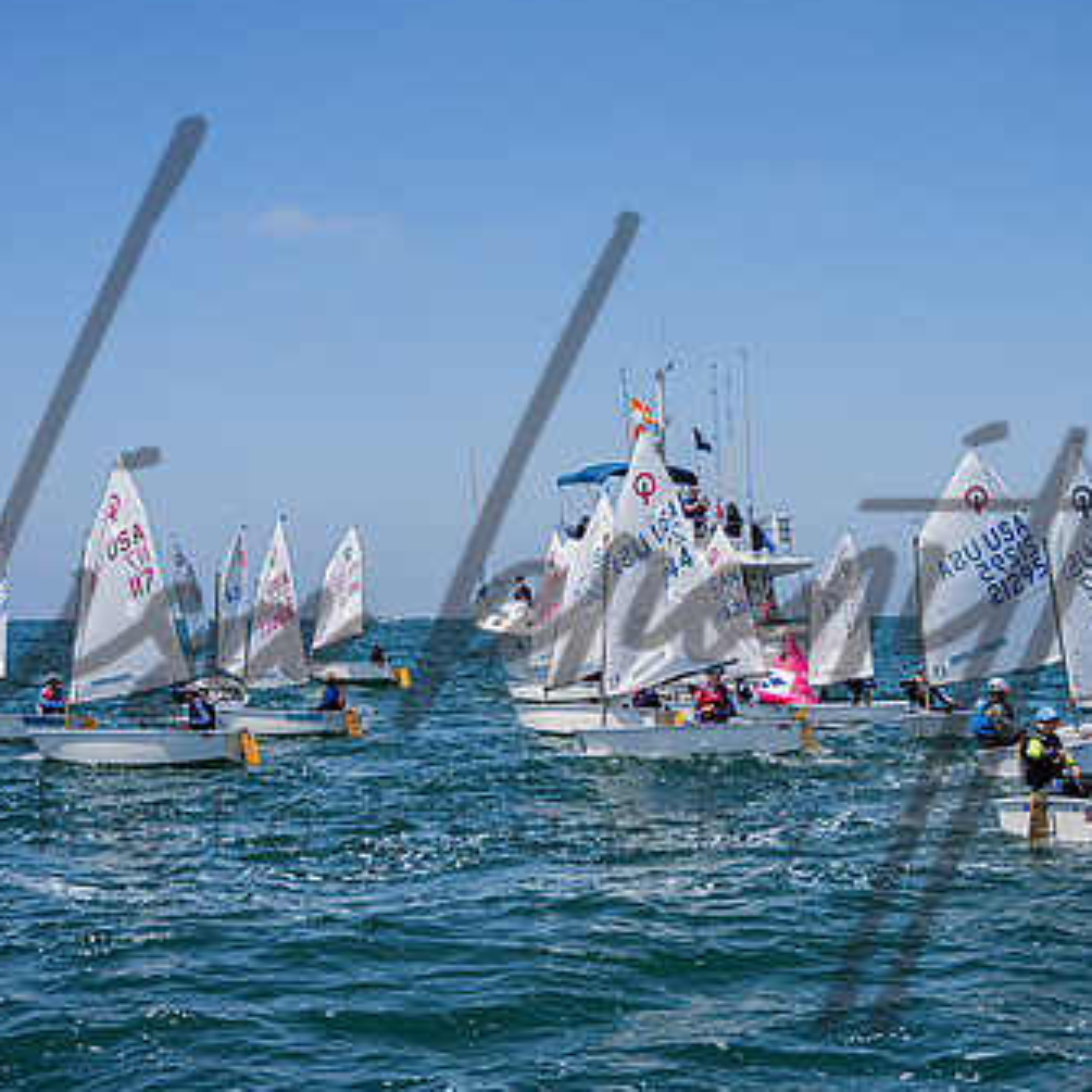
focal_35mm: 54
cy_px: 582
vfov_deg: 31.6
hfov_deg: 31.5
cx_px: 671
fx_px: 1927
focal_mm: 35
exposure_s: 1/2000
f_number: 4.5
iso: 250
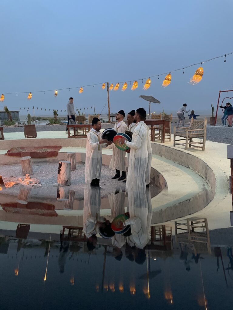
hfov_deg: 53.1
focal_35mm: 26
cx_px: 116
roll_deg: +0.2
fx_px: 233
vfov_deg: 67.3
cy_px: 155
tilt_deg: -10.3
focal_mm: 4.2
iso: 640
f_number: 1.6
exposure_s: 1/25
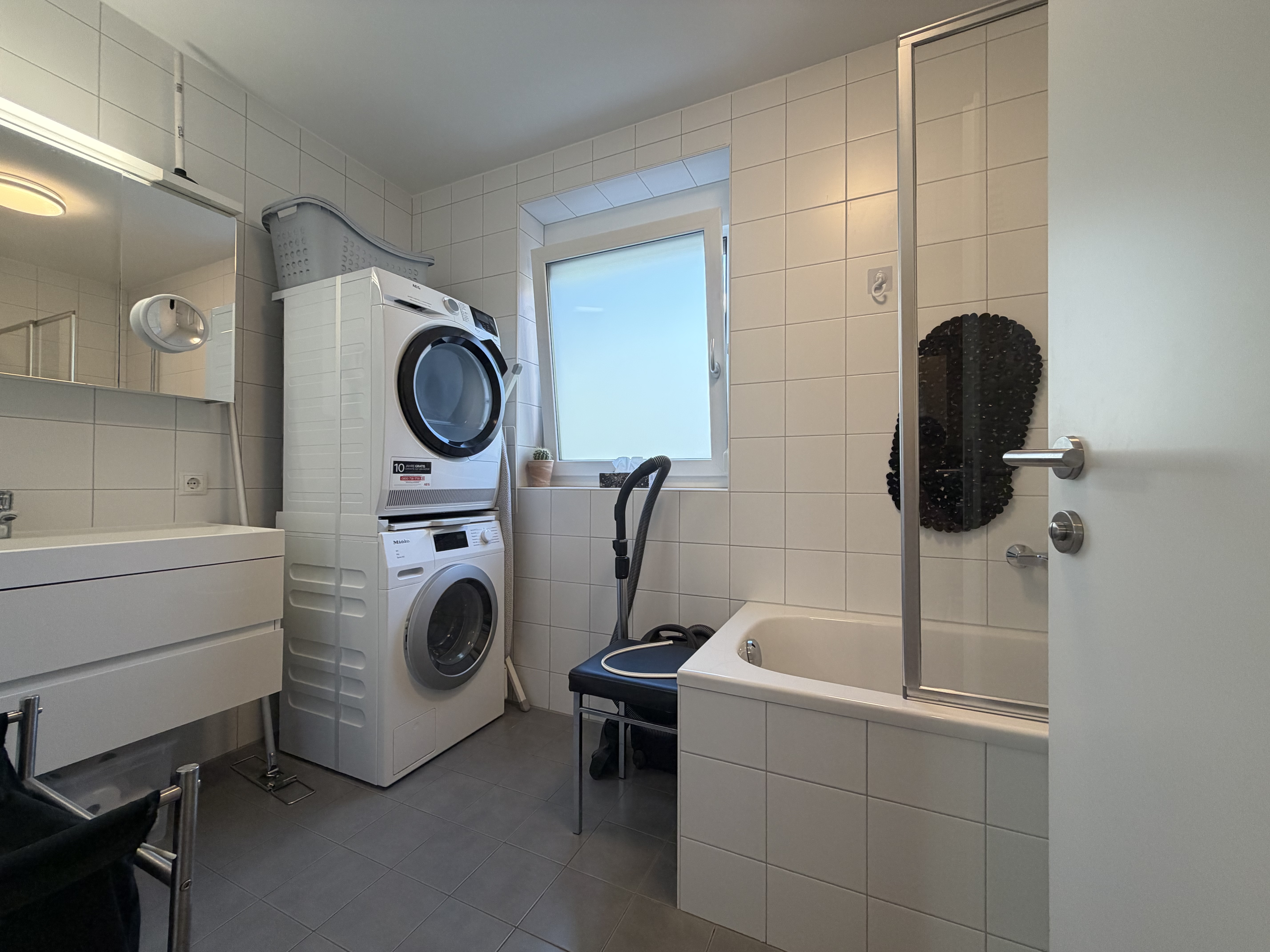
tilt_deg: +0.5
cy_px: 476
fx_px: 514
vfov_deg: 85.7
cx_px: 635
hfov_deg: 102.1
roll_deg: -1.4
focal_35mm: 14
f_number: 2.2
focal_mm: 2.22
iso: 200
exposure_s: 1/100
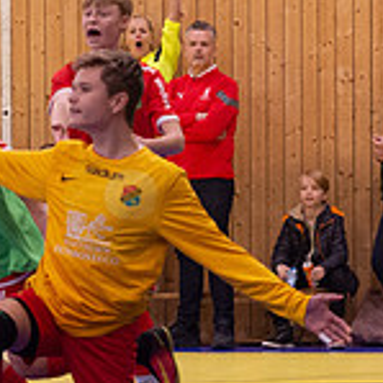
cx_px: 16
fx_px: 3405
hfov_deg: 6.4
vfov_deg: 6.4
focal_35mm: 272
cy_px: 304
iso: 4500
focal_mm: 70
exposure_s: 1/400
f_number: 3.2
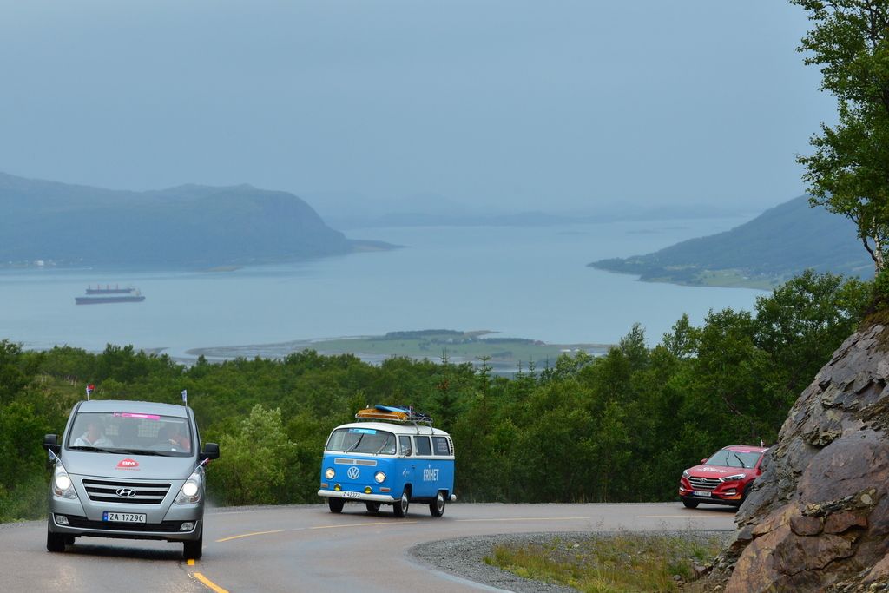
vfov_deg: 11.4
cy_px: 296
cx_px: 444
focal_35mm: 120
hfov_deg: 17.1
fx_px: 2964
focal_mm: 120
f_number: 7.1
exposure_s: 1/1250
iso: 640
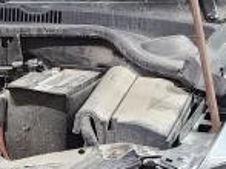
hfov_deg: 15.6
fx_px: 815
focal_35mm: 125
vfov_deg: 11.1
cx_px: 28
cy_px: 298
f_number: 1.8
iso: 640
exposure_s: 1/60
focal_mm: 6.4
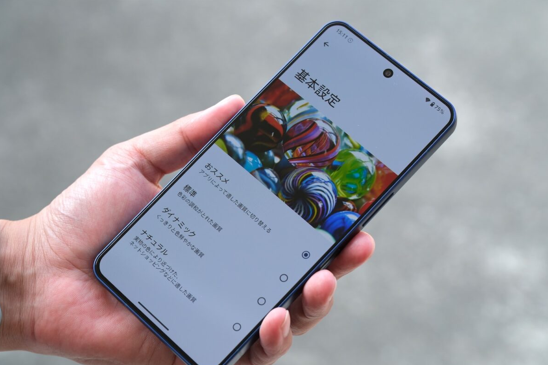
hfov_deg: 24.2
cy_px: 183
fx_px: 1278
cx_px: 276
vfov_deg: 16.3
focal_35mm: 84
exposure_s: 1/125
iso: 200
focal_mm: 55
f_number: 5
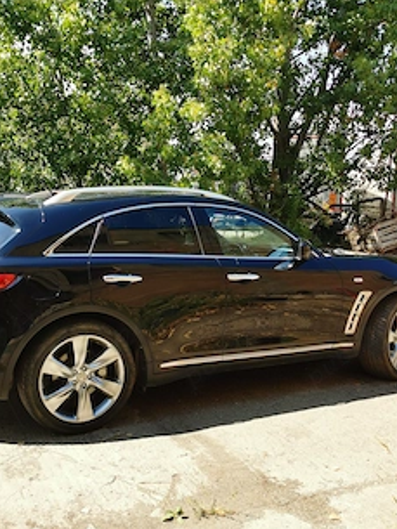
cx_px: 180
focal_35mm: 38
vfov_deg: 48.9
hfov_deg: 37.7
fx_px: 581
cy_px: 239
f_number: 1.6
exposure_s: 1/1582
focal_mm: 5.56
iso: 50
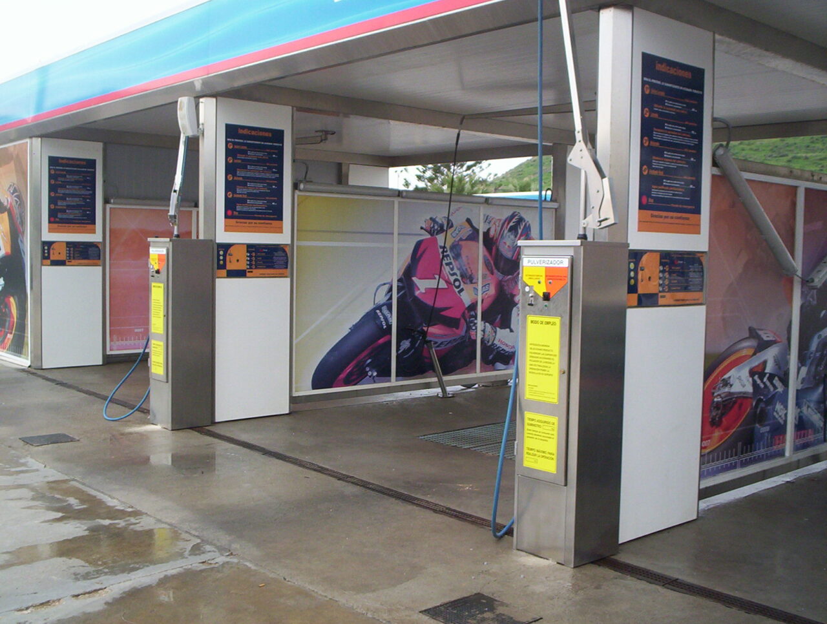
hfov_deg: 48.9
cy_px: 312
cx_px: 414
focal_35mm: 38
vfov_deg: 37.9
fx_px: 910
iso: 100
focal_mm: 4.99
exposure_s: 1/112
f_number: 4.5
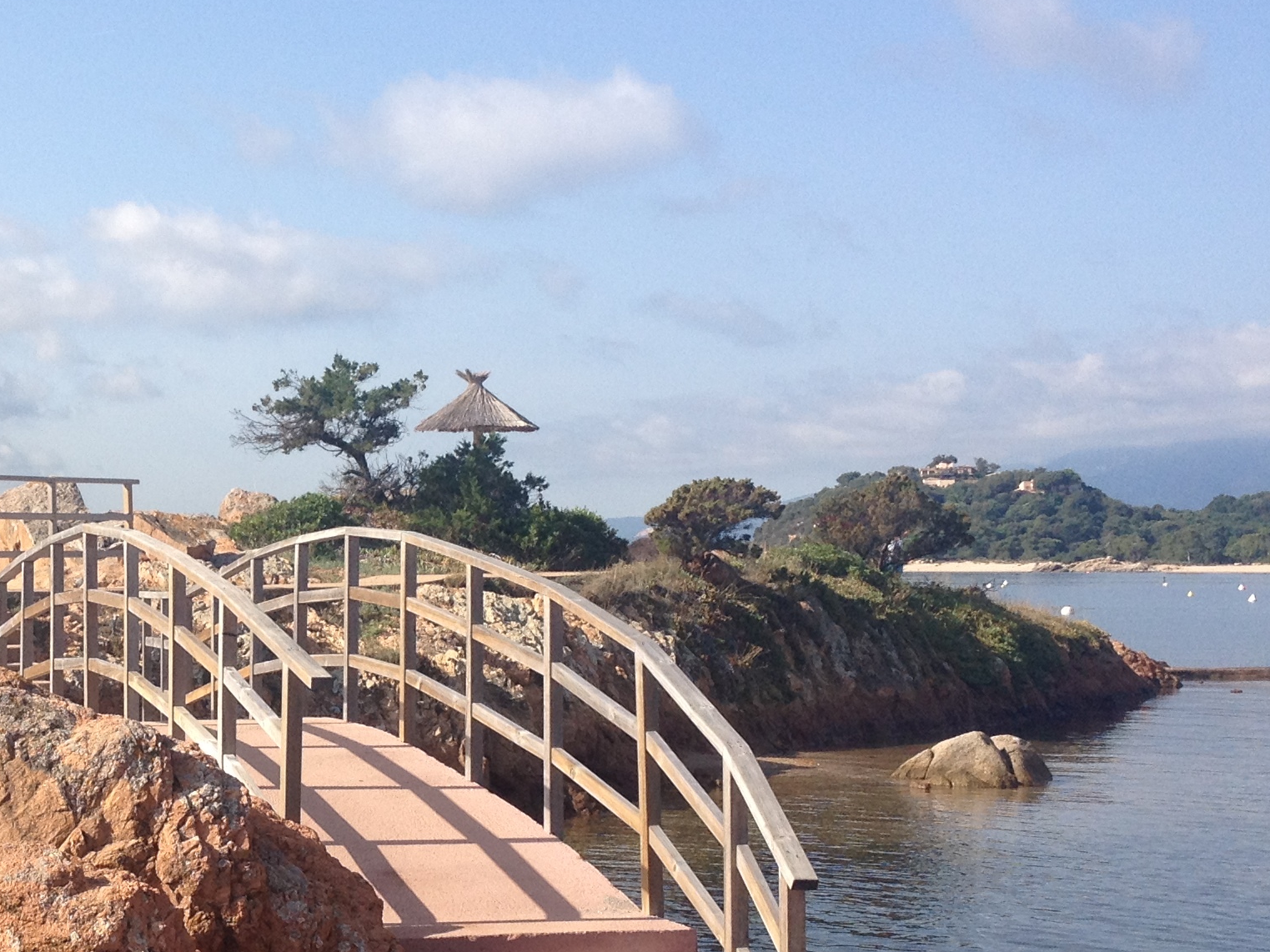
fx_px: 2751
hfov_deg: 25.3
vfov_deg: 19.6
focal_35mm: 75
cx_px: 177
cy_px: 584
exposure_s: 1/1493
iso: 64
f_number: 2.4
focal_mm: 4.28
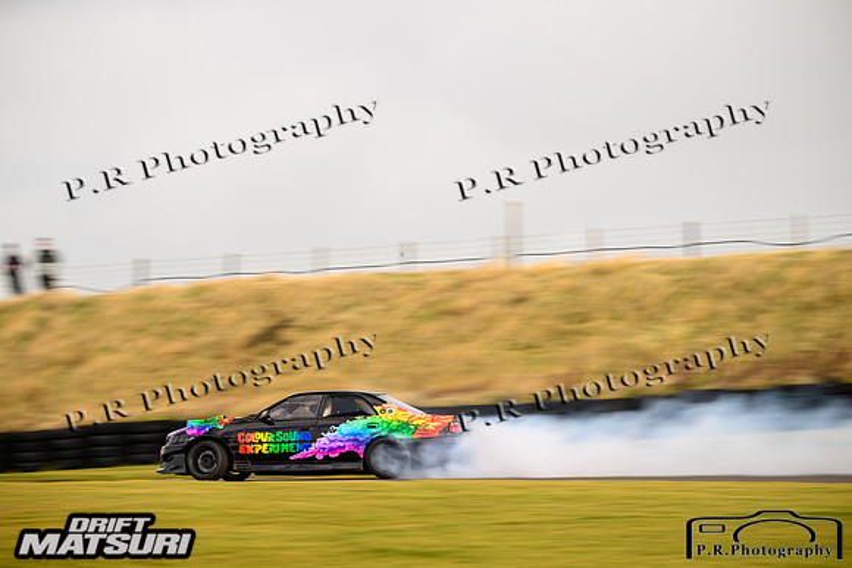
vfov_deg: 6.2
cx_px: 426
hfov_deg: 9.4
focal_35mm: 220
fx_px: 5208
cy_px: 284
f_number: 5.6
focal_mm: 220
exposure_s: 1/100
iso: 100
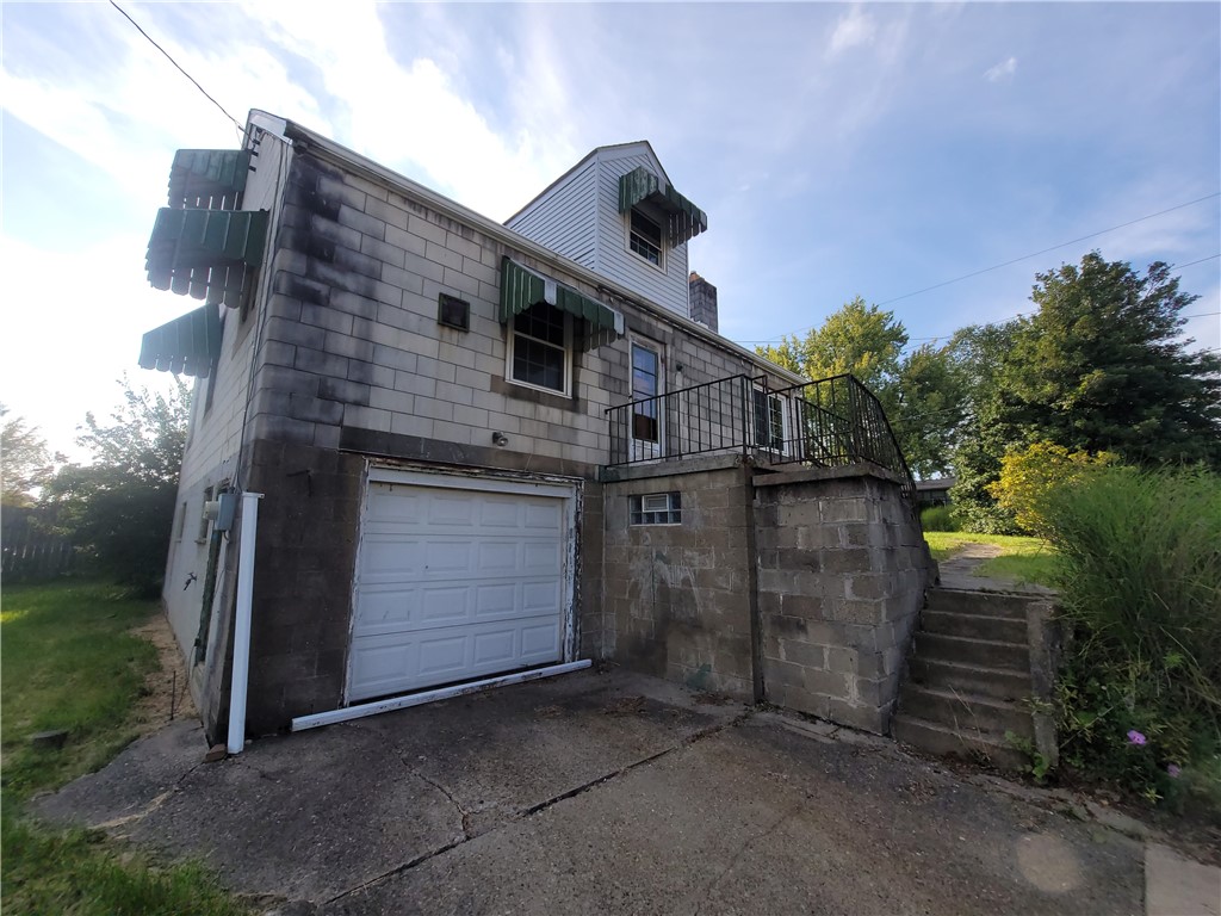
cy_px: 458
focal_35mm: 13
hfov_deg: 106.2
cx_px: 610
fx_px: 459
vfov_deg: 89.9
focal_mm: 2.2
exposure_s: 1/1123
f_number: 2.2
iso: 64
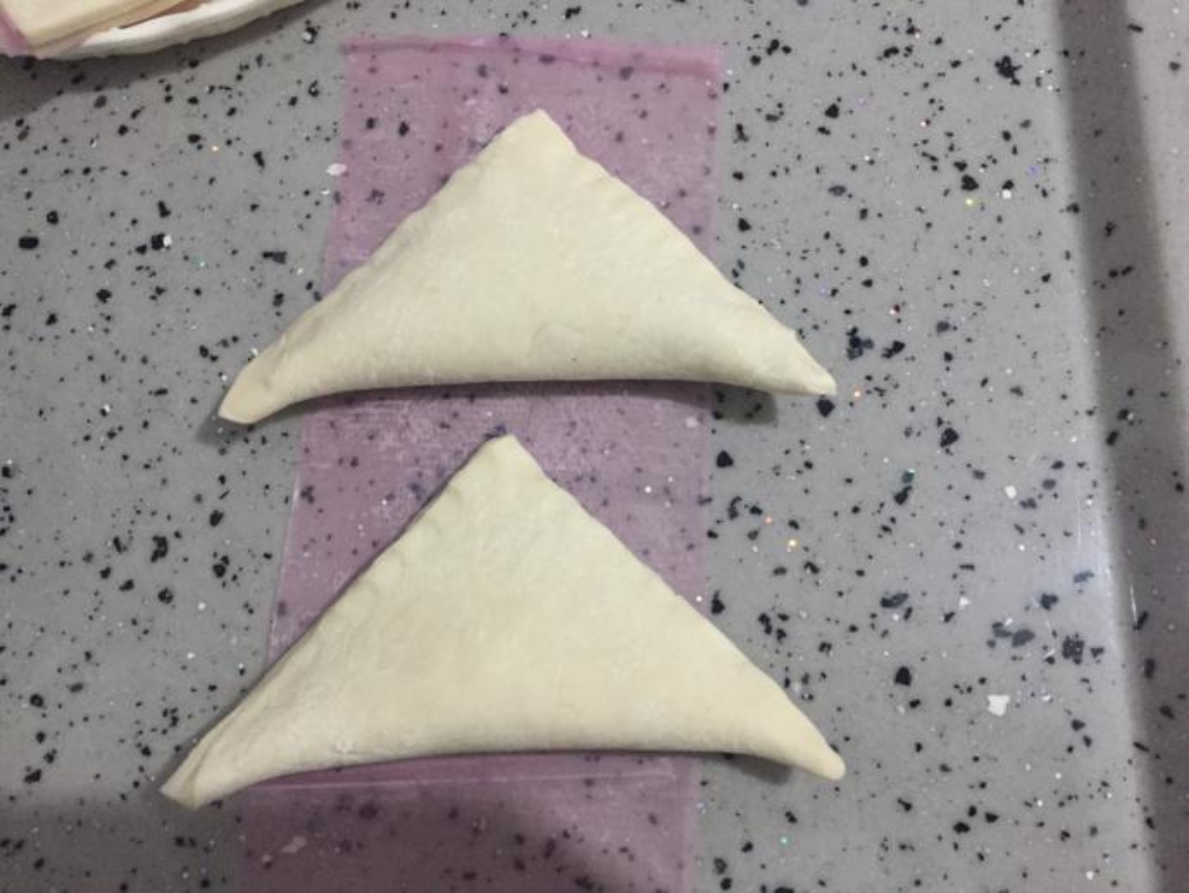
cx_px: 594
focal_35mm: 29
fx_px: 996
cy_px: 446
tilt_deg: -76.2
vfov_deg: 48.3
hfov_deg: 61.6
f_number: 2.2
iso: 250
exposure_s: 1/33
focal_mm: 4.15
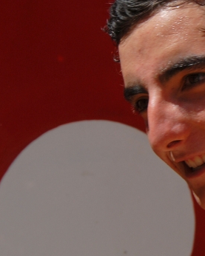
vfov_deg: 11.5
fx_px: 1266
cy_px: 101
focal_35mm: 167
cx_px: 300
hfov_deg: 9.0
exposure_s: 1/350
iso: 100
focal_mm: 40
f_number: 5.6
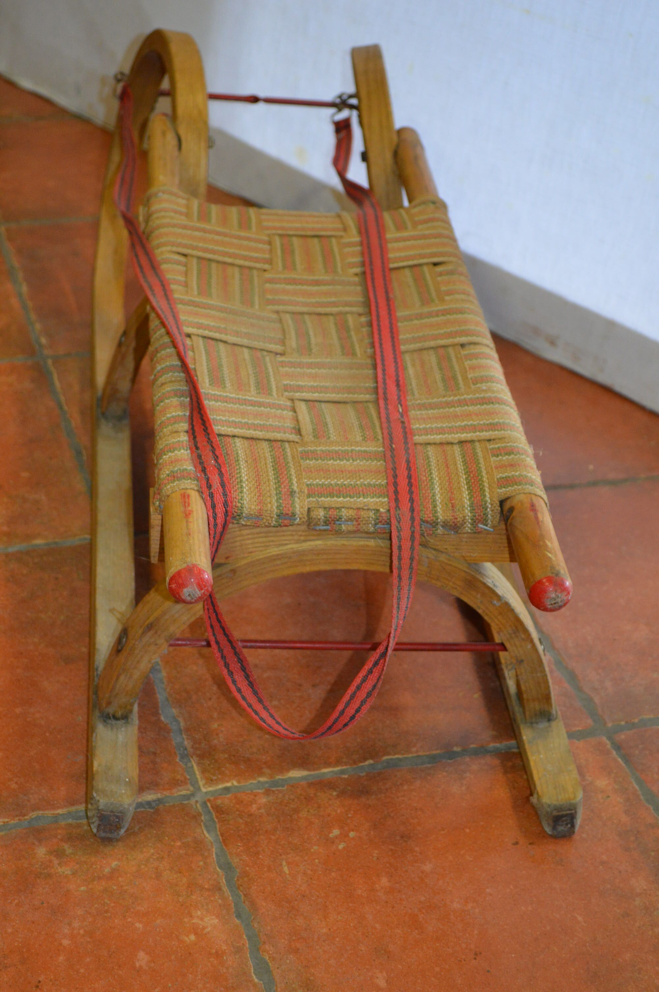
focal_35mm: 57
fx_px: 1568
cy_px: 496
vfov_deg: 35.1
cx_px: 330
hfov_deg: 23.7
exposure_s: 1/60
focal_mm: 38
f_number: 5
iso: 1100
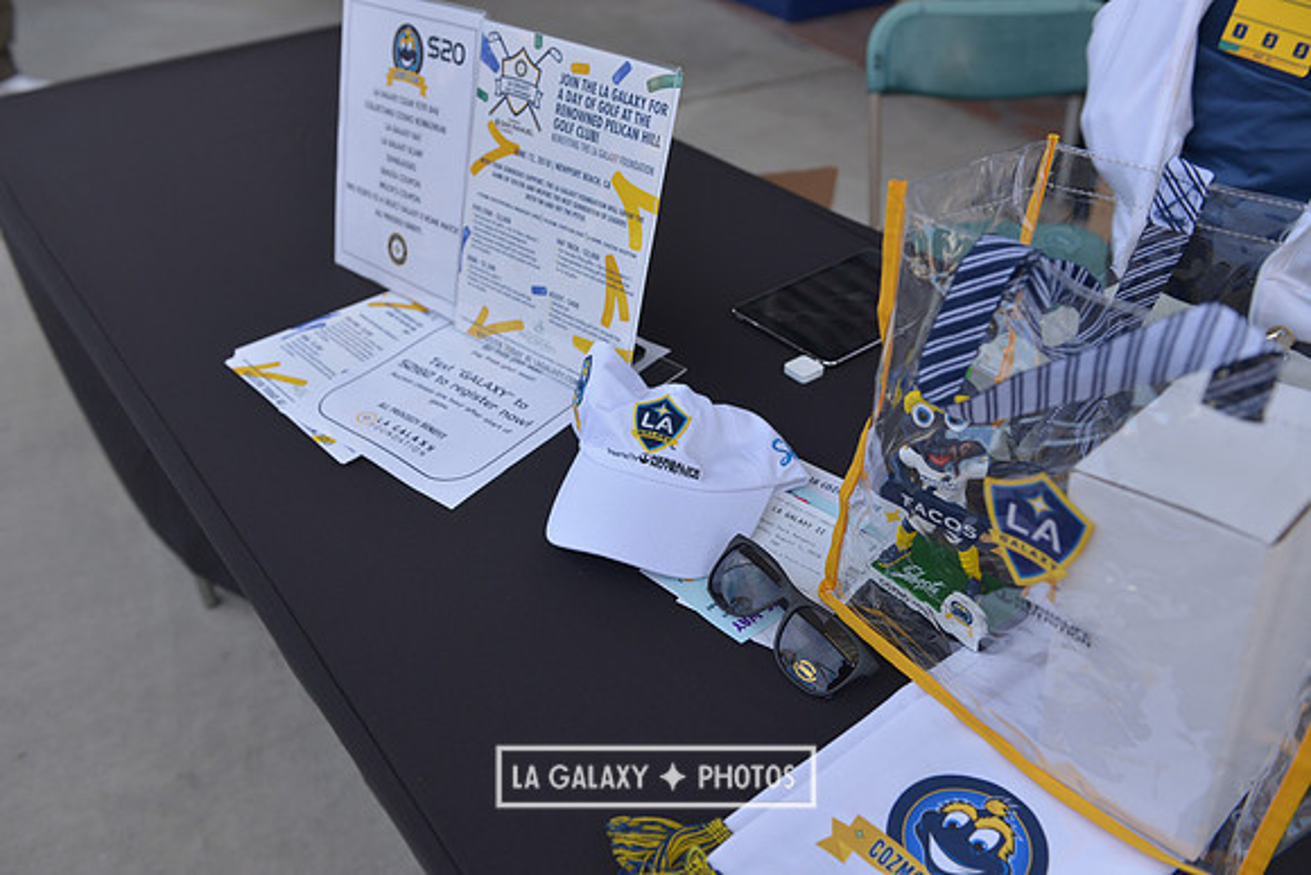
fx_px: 1129
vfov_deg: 42.3
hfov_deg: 60.3
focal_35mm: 31
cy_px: 438
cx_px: 656
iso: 400
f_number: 4
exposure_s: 1/800
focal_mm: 31
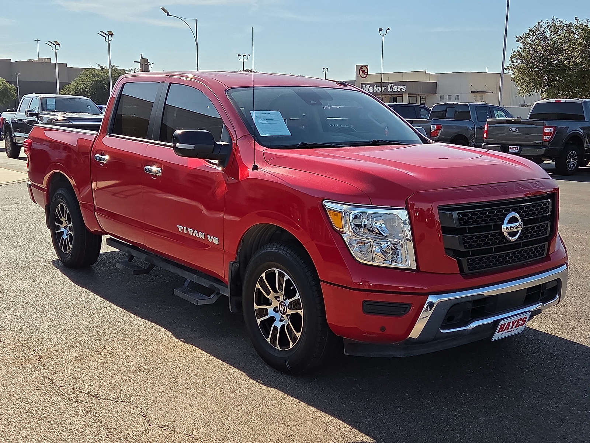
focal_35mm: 40
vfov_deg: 36.0
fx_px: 682
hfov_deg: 46.8
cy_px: 222
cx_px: 295
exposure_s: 1/2000
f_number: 1.8
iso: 25
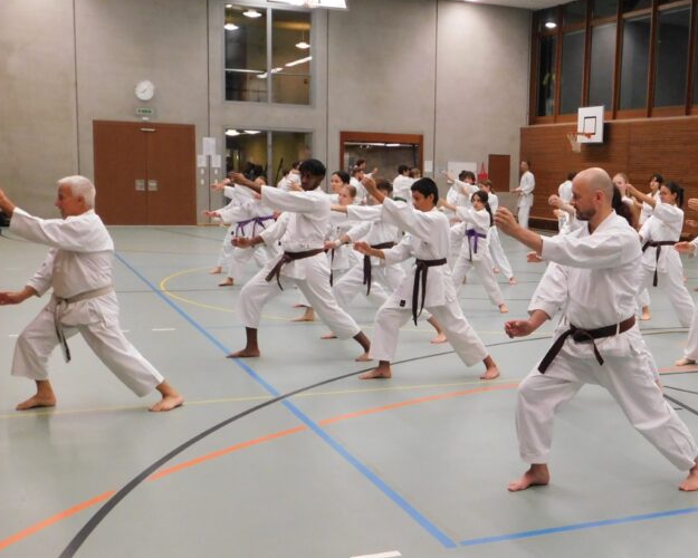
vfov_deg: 31.4
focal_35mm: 48
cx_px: 491
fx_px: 992
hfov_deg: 38.1
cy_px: 330
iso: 360
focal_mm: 5.3
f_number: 3.2
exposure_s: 1/30
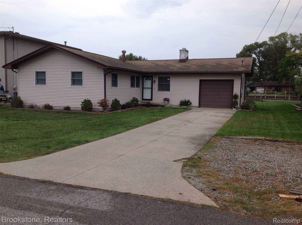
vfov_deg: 40.6
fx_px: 305
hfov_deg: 52.7
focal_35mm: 35
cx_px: 151
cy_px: 112
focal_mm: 4.28
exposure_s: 1/737
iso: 50
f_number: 2.4
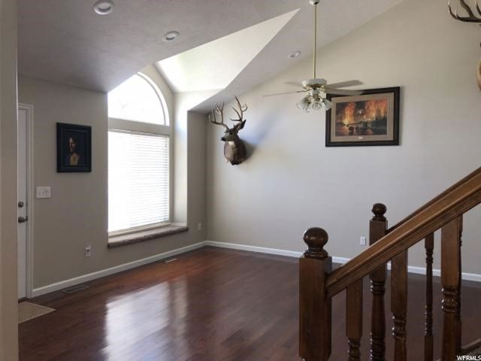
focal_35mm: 28
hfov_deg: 63.4
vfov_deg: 49.7
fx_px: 389
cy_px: 180
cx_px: 240
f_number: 1.8
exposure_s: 1/40
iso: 25
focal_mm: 3.99
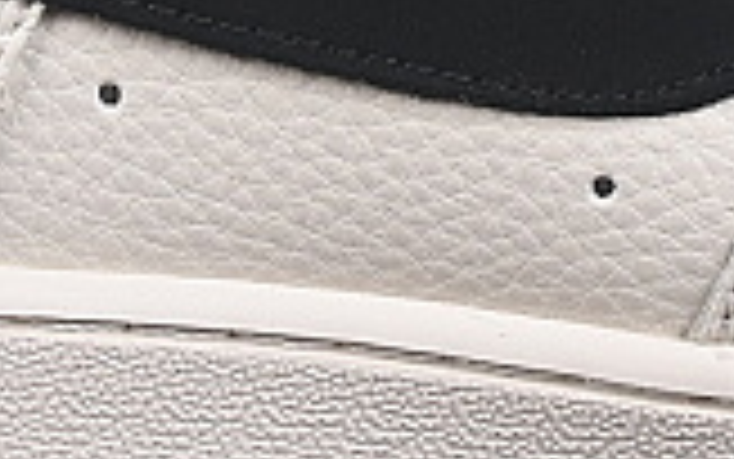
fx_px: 10125
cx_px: 729
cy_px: -234
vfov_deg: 2.6
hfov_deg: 4.1
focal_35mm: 506
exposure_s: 1/80
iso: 160
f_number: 8
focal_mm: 50
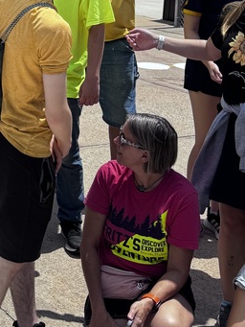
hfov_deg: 18.5
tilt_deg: -6.0
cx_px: -104
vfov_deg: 25.5
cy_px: -13
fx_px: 679
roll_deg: -0.1
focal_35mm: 72
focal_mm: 6.76
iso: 80
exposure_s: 1/4608
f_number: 1.78
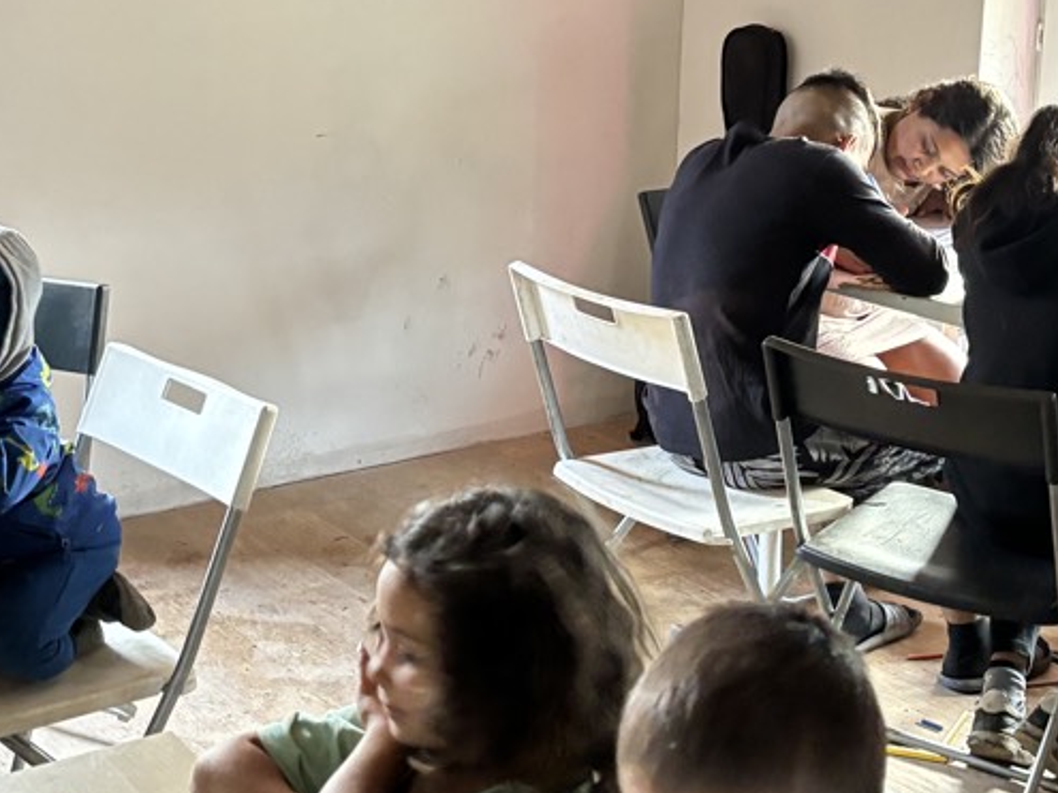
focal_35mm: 63
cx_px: 447
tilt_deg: -14.2
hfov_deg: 30.7
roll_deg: +0.7
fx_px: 1925
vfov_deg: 23.1
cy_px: 231
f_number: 1.6
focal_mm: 5.96
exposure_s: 1/34
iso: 640
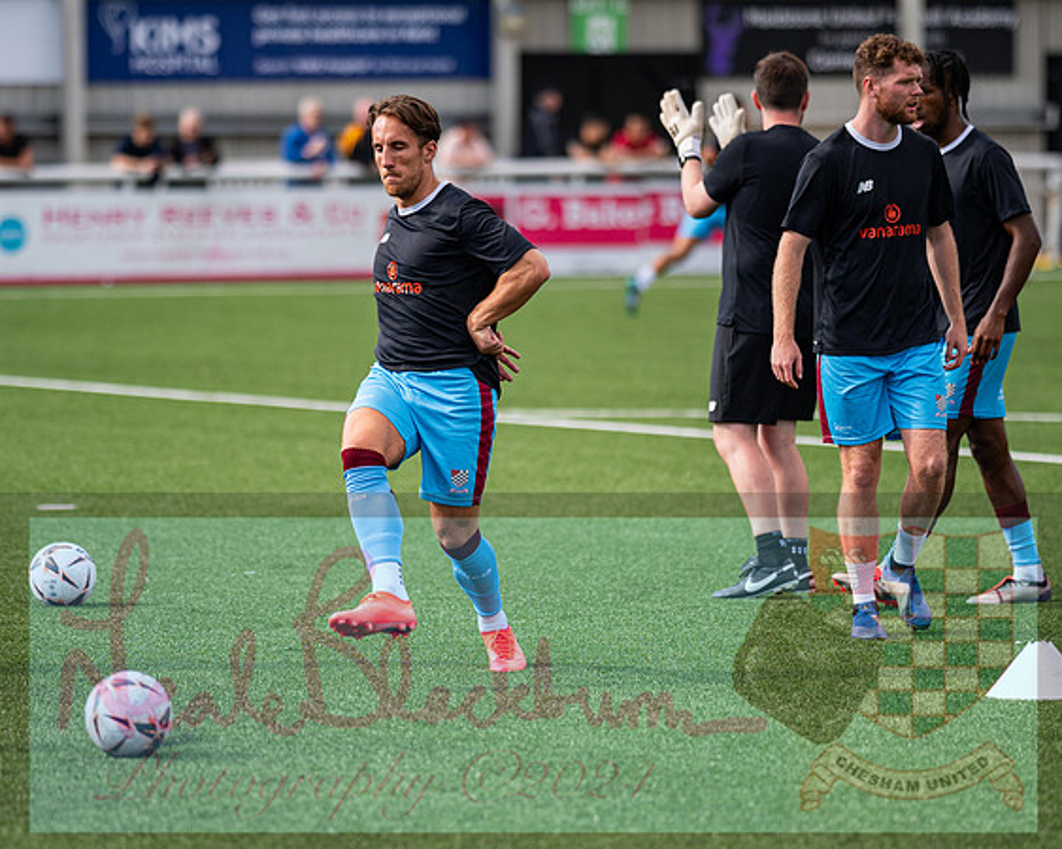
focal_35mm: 227
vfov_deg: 6.8
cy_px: 424
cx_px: 517
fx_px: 7148
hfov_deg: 8.5
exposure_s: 1/6400
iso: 200
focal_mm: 135
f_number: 1.8
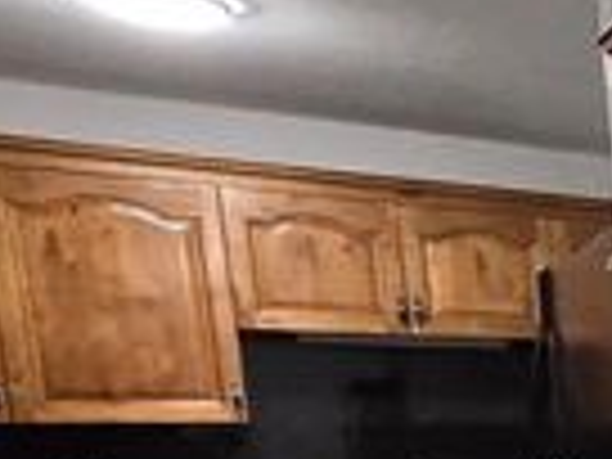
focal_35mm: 61
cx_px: 1341
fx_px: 1078
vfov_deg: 21.7
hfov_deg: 17.1
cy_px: 594
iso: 320
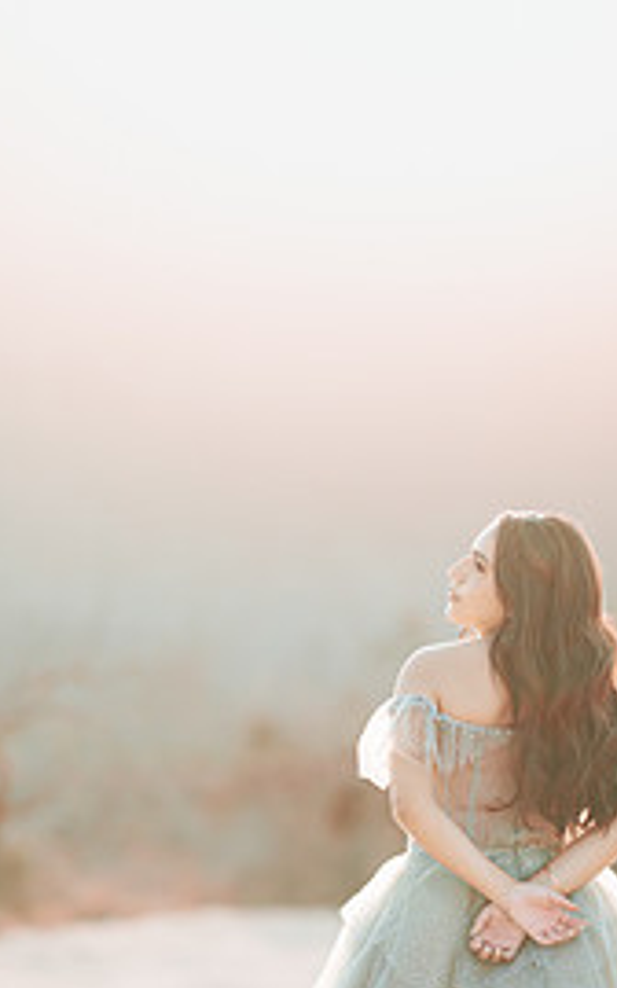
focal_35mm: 230
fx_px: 6191
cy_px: 768
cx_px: 419
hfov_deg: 5.7
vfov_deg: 9.1
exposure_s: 1/2000
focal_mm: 135
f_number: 1.8
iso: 100
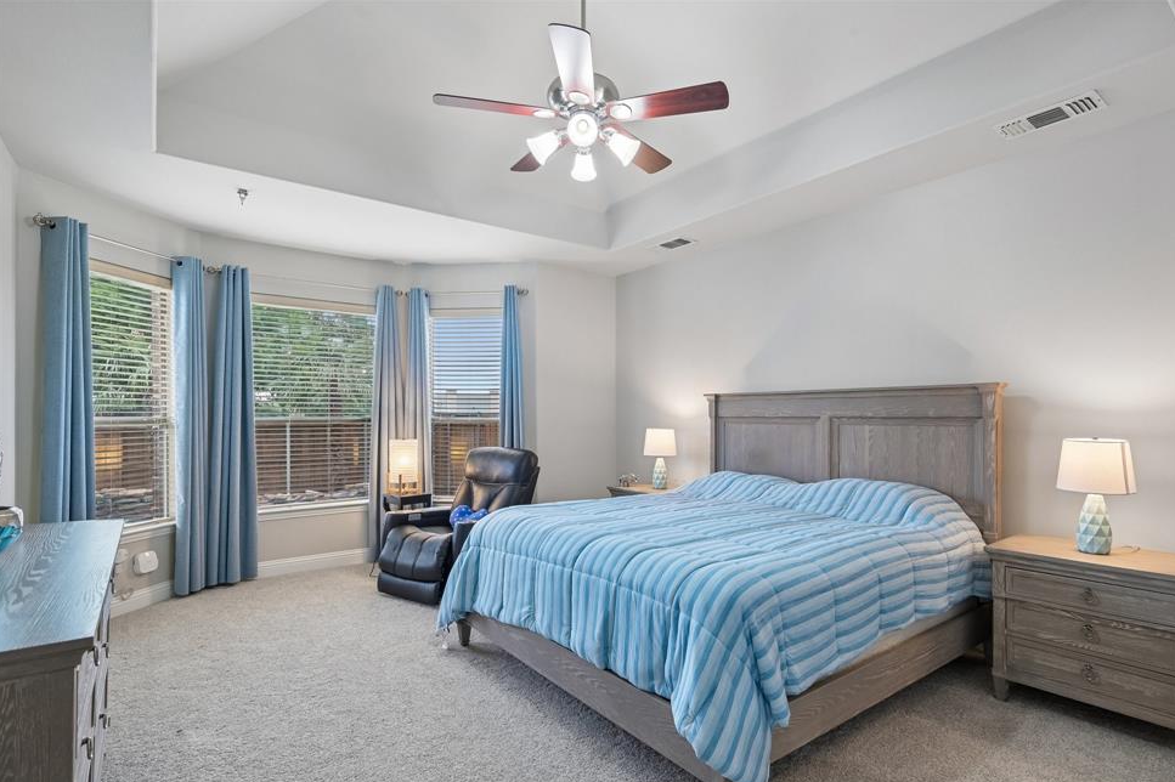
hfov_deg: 90.0
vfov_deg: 67.3
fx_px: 587
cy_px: 413
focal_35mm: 18
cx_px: 616
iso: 400
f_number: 8
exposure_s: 1/8
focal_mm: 17
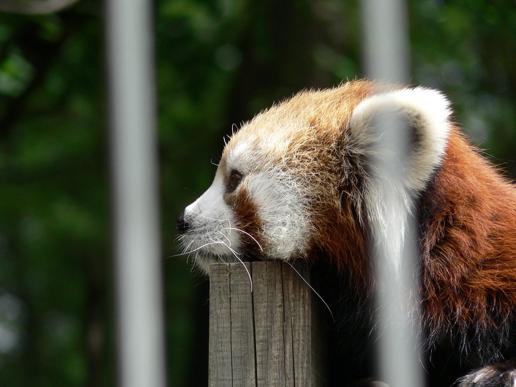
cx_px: 258
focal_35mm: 397
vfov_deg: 3.7
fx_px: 5918
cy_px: 194
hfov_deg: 5.0
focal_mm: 66.1
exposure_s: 1/320
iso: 100
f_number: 4
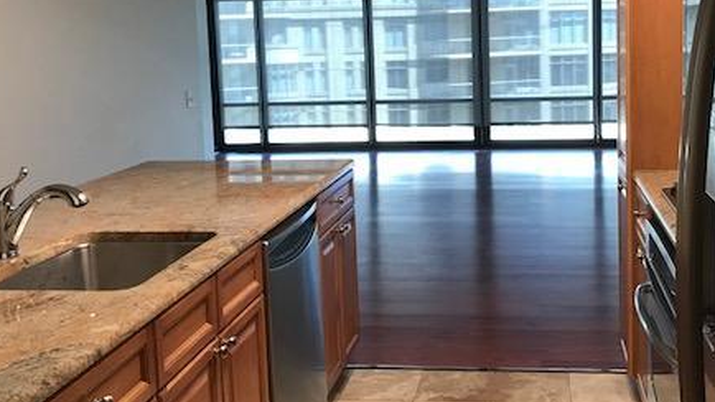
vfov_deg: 26.3
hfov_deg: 45.2
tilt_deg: -5.5
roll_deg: +1.4
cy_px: 124
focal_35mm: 45
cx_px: 430
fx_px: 853
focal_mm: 3.99
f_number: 1.8
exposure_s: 1/30
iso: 25
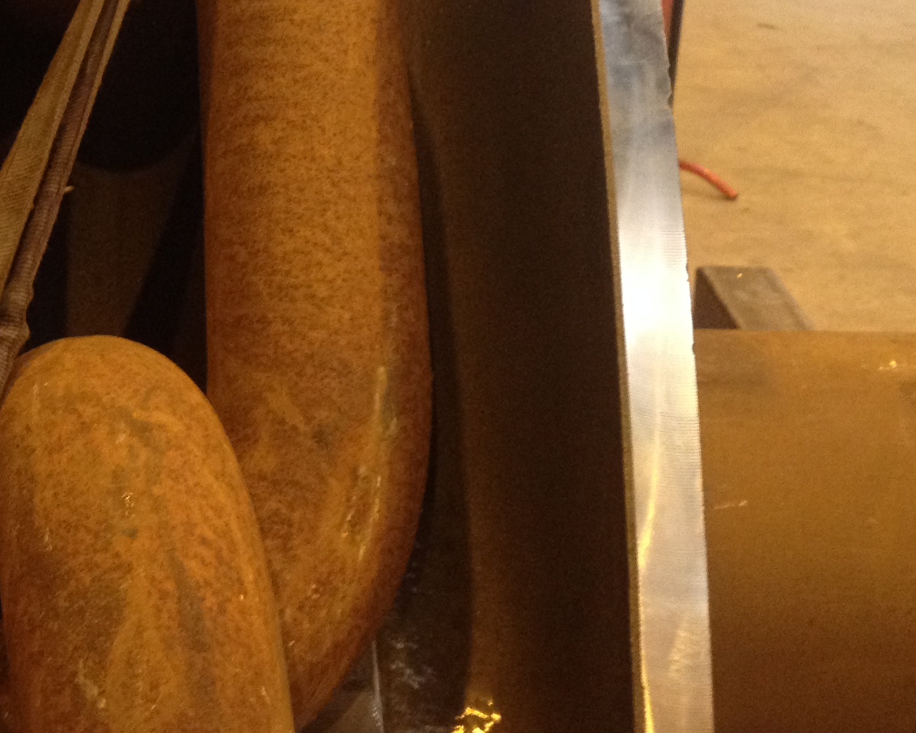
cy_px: 90
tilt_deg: -16.4
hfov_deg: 22.5
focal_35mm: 84
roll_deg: -3.3
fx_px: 2278
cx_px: 216
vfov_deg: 18.0
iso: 200
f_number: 2.4
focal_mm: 4.28
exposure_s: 1/20
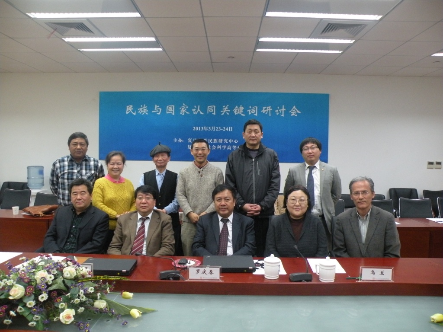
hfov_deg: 65.3
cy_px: 166
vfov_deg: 51.4
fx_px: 346
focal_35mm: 27
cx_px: 222
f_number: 2.8
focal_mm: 4.7
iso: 400
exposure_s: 1/43.4
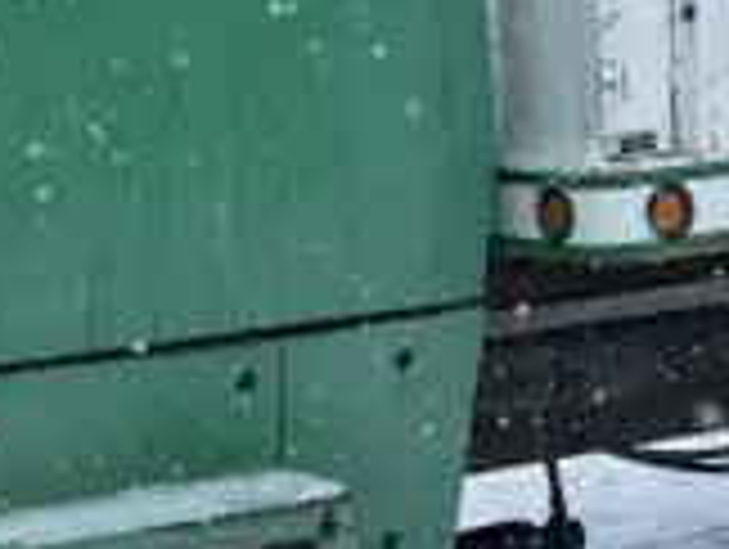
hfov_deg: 12.8
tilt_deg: +0.6
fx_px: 3248
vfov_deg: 9.6
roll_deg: +1.4
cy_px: 94
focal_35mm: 154
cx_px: 405
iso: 32
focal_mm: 5.1
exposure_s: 1/7407
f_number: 1.6
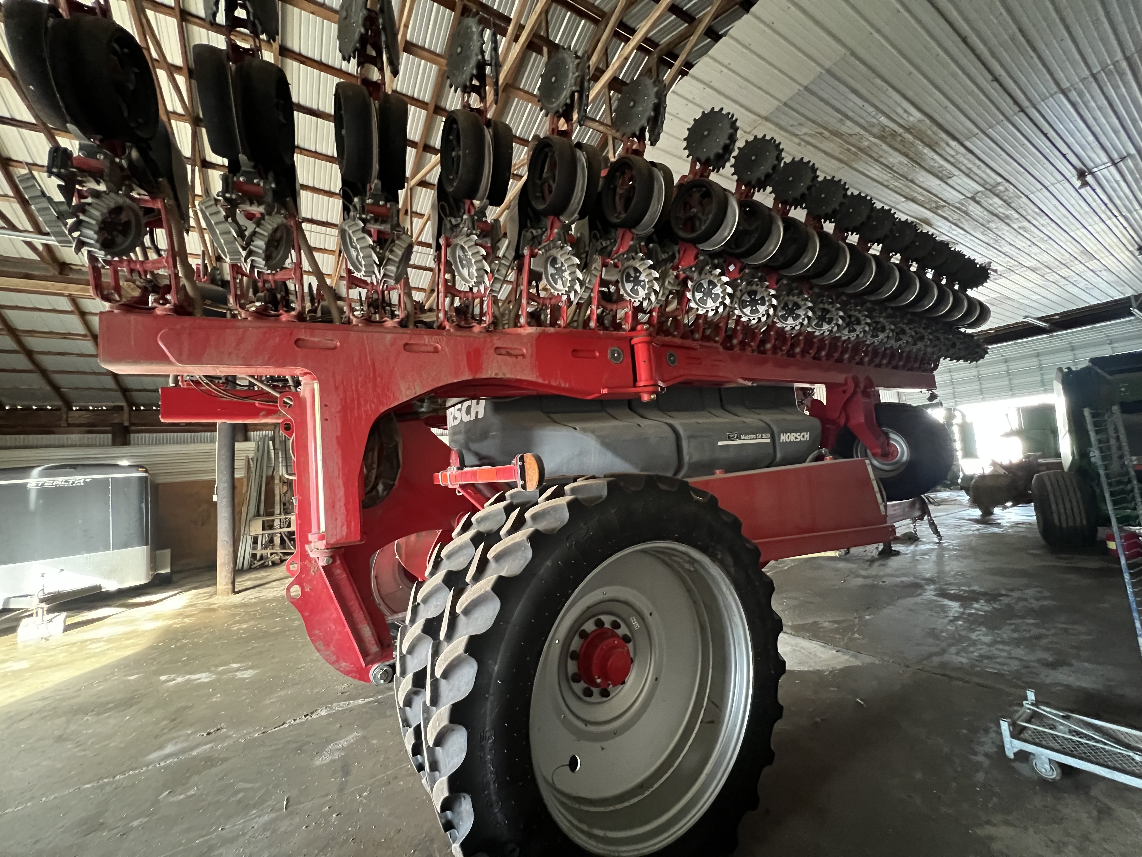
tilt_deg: +5.5
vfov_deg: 89.9
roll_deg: +3.7
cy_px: 428
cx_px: 571
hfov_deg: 106.2
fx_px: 429
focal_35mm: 13
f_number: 1.8
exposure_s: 1/41
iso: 1000
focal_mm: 1.57
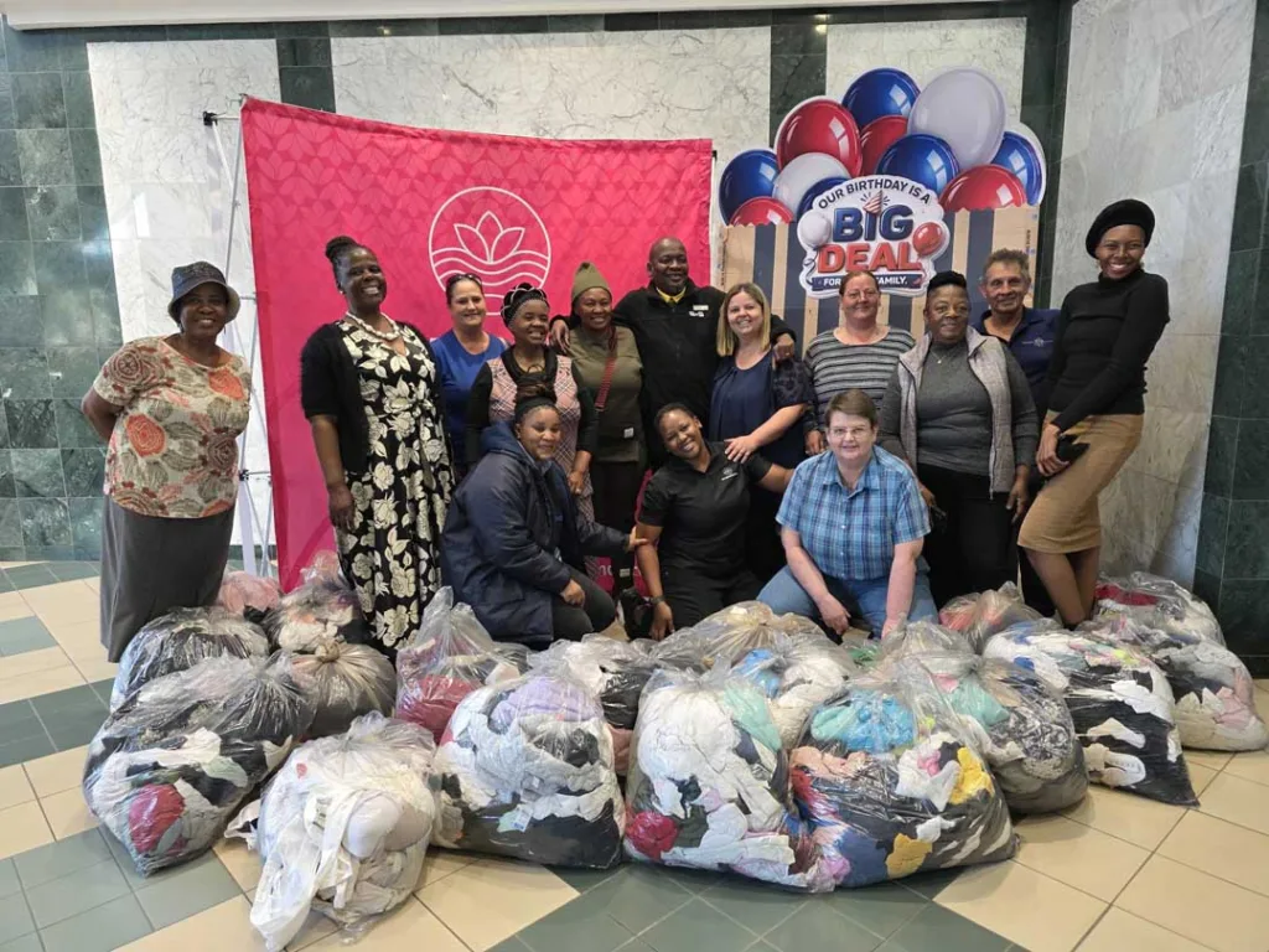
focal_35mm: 23
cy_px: 476
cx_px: 634
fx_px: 843
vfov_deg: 58.9
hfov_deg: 73.9
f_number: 1.7
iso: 250
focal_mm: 6.3
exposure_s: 1/100
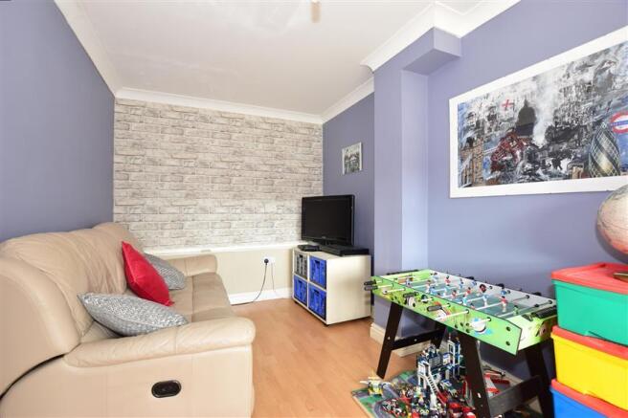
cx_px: 314
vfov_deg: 77.3
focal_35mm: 15
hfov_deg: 100.4
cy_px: 209
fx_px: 262
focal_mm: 10
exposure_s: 1/25
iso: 400
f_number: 5.6
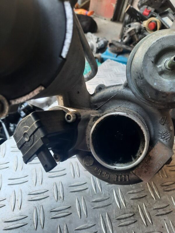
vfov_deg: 69.4
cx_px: 88
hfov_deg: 54.9
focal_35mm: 25
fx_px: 169
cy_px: 116
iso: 64
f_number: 2
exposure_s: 1/50
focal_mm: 4.6
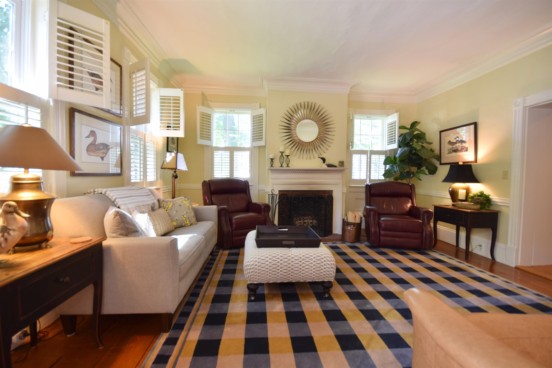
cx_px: 276
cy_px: 184
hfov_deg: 100.4
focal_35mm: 15
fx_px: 230
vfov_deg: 77.3
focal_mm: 10
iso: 200
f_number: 6.3
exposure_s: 1/6
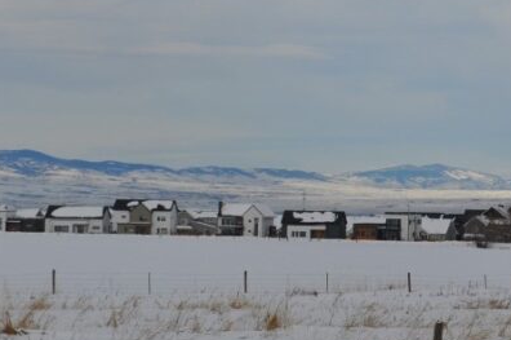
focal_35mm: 213
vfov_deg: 6.4
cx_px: 468
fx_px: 3024
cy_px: 52
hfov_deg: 9.6
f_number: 11
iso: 200
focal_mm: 55
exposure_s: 1/500
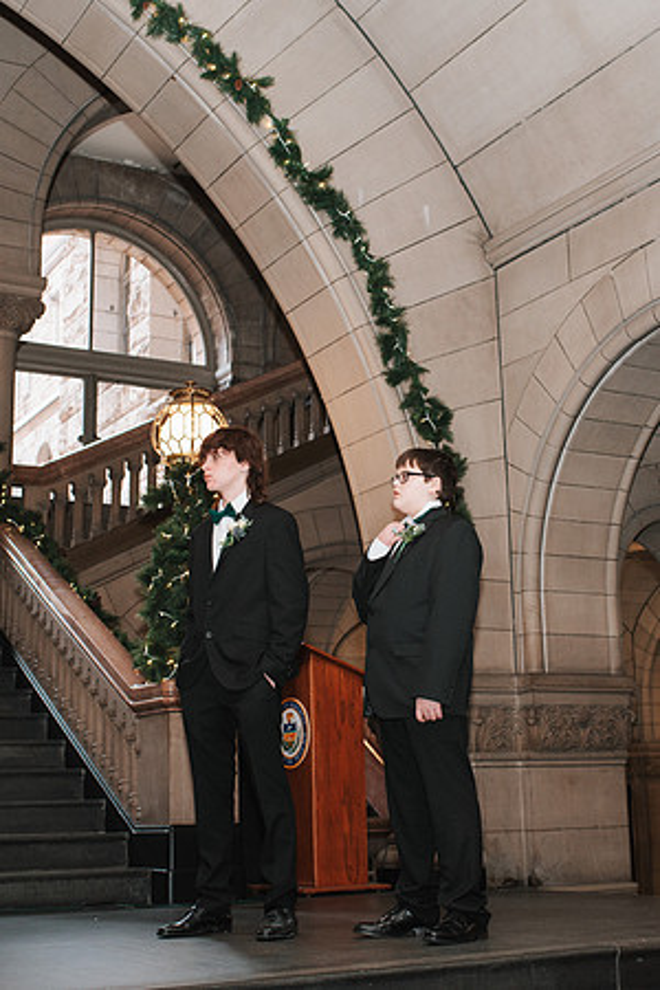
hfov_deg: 25.8
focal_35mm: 52
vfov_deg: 37.9
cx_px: 355
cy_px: 495
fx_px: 1442
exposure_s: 1/200
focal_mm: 35
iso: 1000
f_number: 3.5
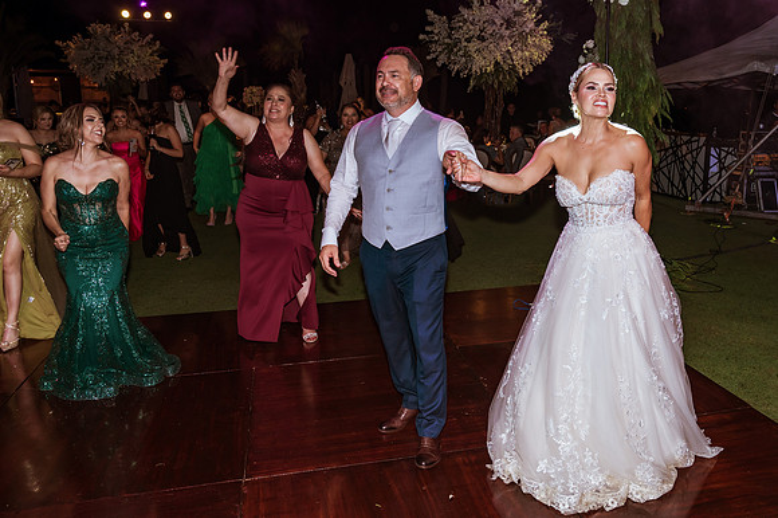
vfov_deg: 42.0
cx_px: 461
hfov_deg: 59.7
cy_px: 229
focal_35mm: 31
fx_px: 672
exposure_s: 1/100
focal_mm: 24
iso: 800
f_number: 5
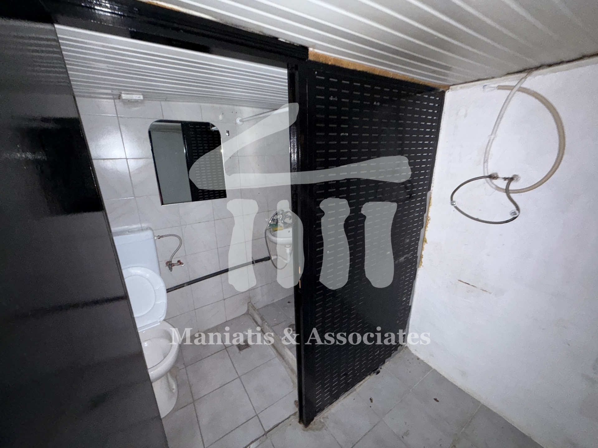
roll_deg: +0.7
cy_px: 224
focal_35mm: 14
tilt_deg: -15.9
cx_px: 299
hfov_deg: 102.1
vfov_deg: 85.7
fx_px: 242
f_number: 2.2
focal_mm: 2.22
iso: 320
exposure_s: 1/16
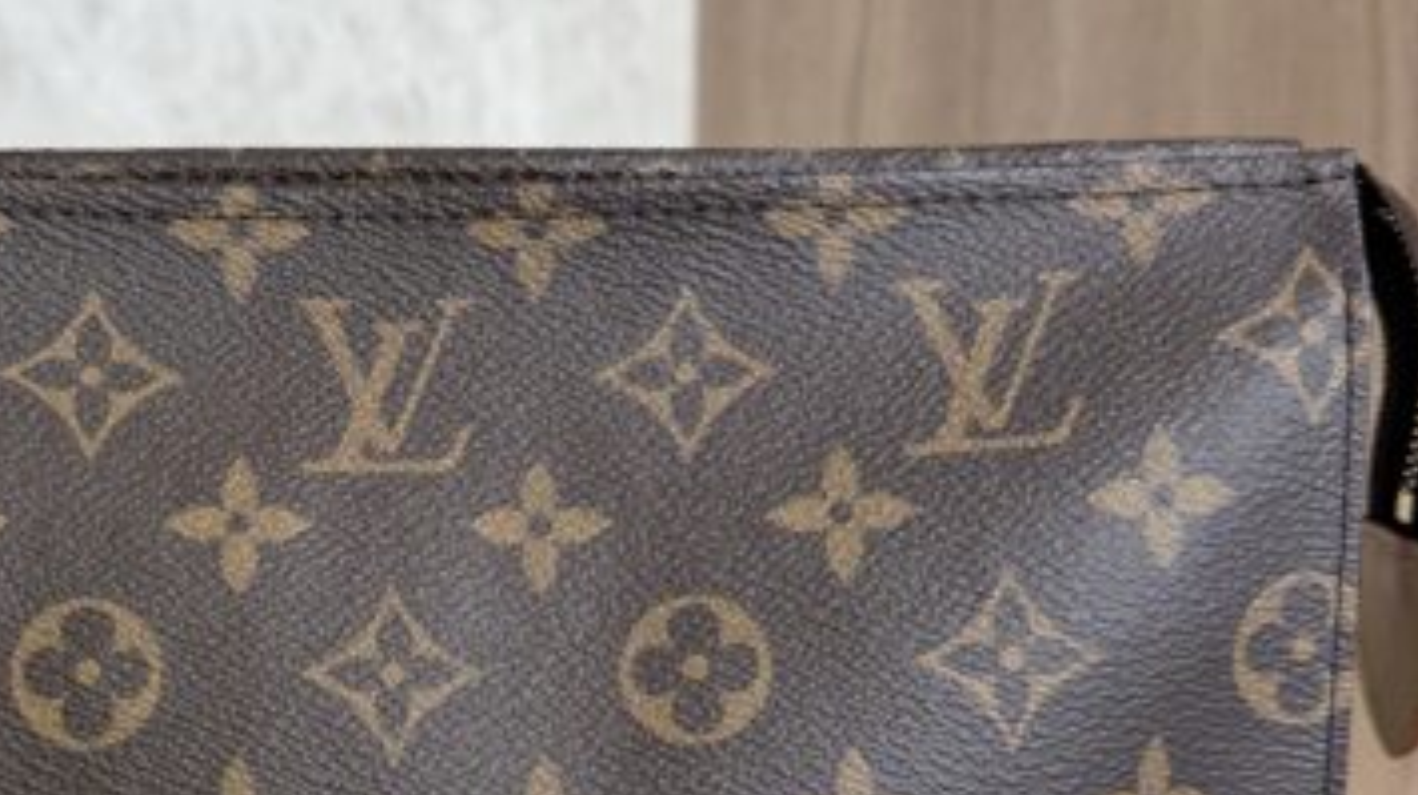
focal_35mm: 59
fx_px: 2217
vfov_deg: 19.9
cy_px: 747
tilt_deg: -14.8
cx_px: 387
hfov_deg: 34.9
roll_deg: +0.9
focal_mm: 6.76
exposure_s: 1/120
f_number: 1.78
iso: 125
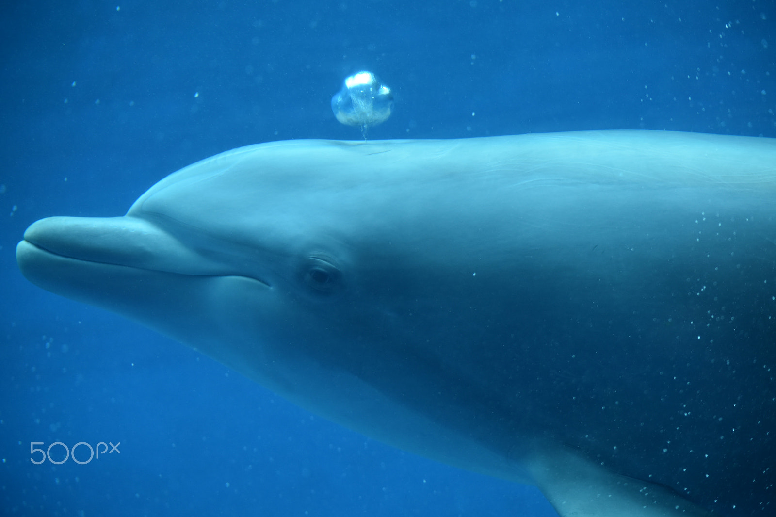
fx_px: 3556
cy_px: 258
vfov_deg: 8.3
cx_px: 388
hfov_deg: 12.5
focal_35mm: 165
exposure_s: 1/60
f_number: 4.8
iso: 400
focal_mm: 110
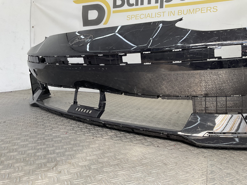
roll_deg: -2.0
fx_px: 207
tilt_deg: -7.2
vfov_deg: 48.2
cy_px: 92
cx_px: 124
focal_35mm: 29
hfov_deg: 61.7
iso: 16
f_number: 1.8
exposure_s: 1/129
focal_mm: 3
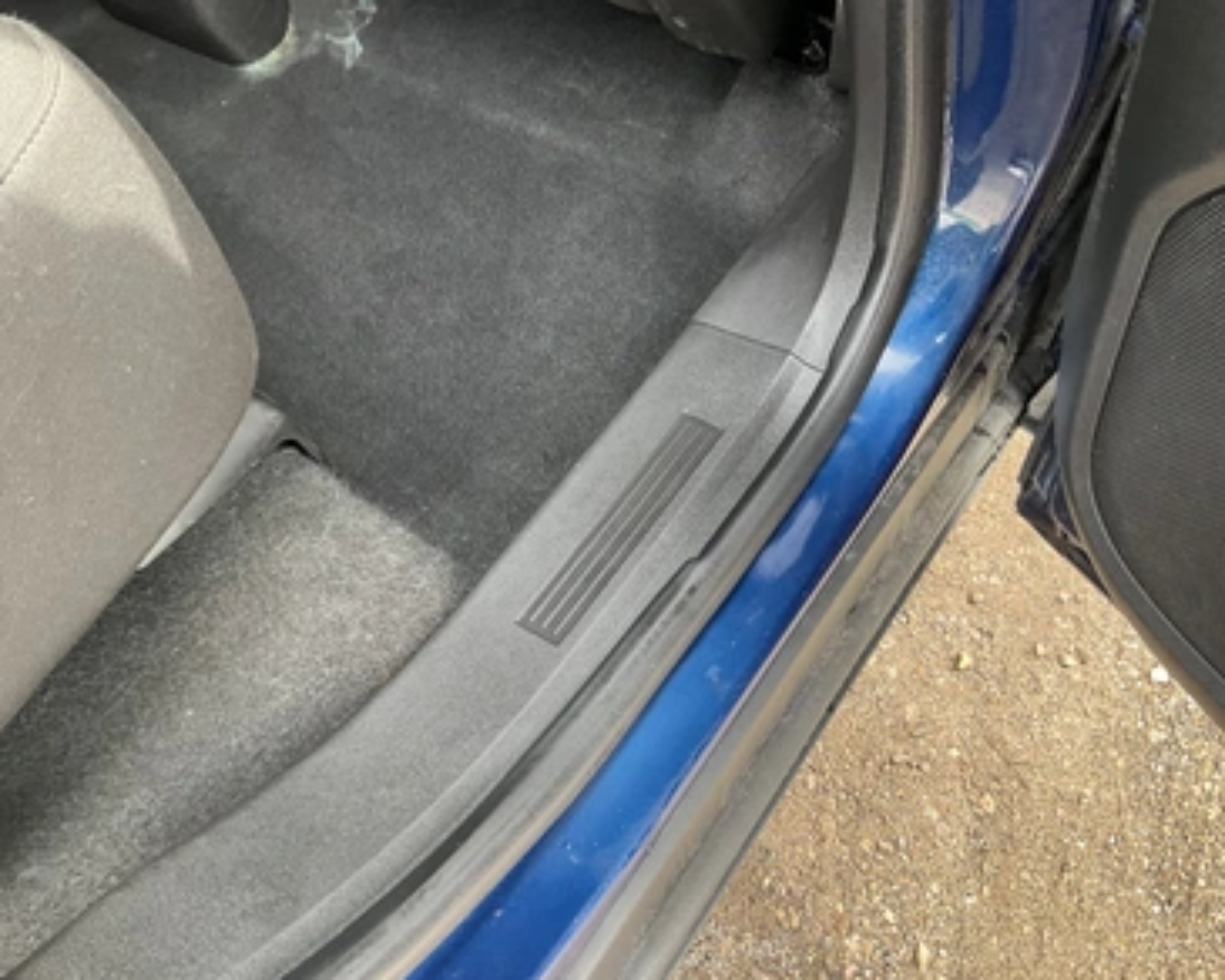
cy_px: 500
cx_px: 621
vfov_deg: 47.1
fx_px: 1124
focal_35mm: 31
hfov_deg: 57.2
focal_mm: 3
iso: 64
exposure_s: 1/122
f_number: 1.8
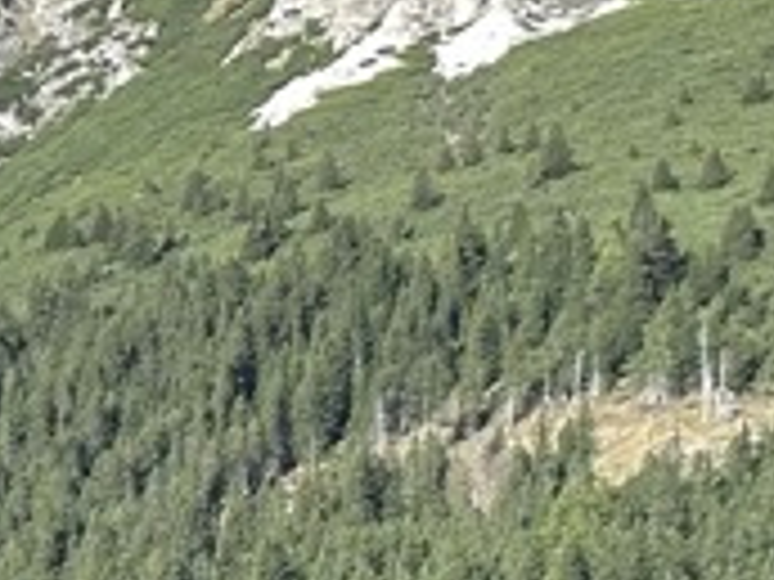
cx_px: -1422
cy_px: 1304
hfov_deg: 10.5
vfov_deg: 9.4
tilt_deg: +1.2
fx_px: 3197
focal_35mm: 143
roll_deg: +0.8
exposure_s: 1/1357
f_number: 1.78
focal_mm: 6.86
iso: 80
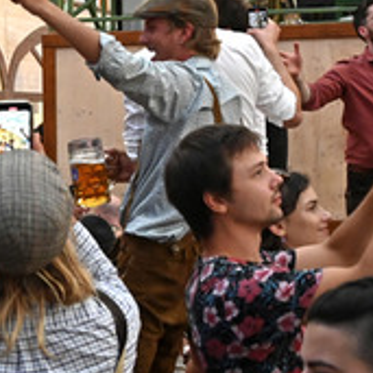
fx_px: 1475
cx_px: -76
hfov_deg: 14.0
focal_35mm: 121
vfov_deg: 14.4
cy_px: 135
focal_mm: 36
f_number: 7.1
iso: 5000
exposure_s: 1/200
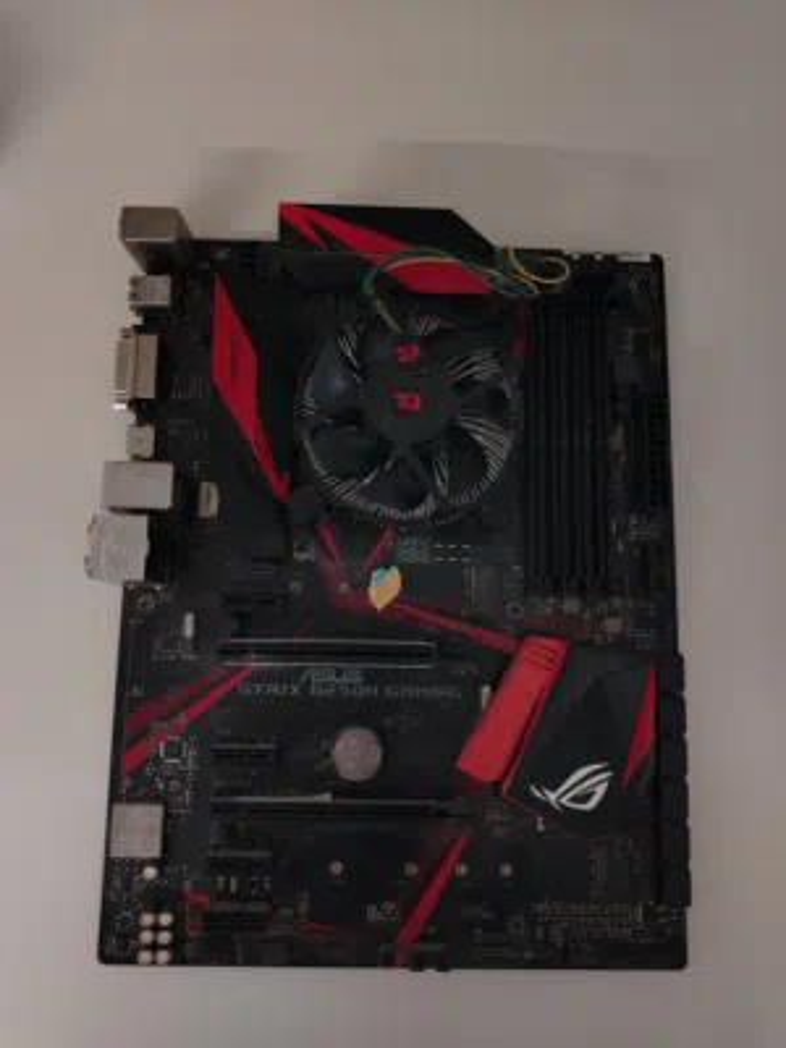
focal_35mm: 24
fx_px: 727
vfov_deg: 71.6
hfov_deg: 56.8
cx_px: 393
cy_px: 524
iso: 1669
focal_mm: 5.25
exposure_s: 1/20
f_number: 1.75
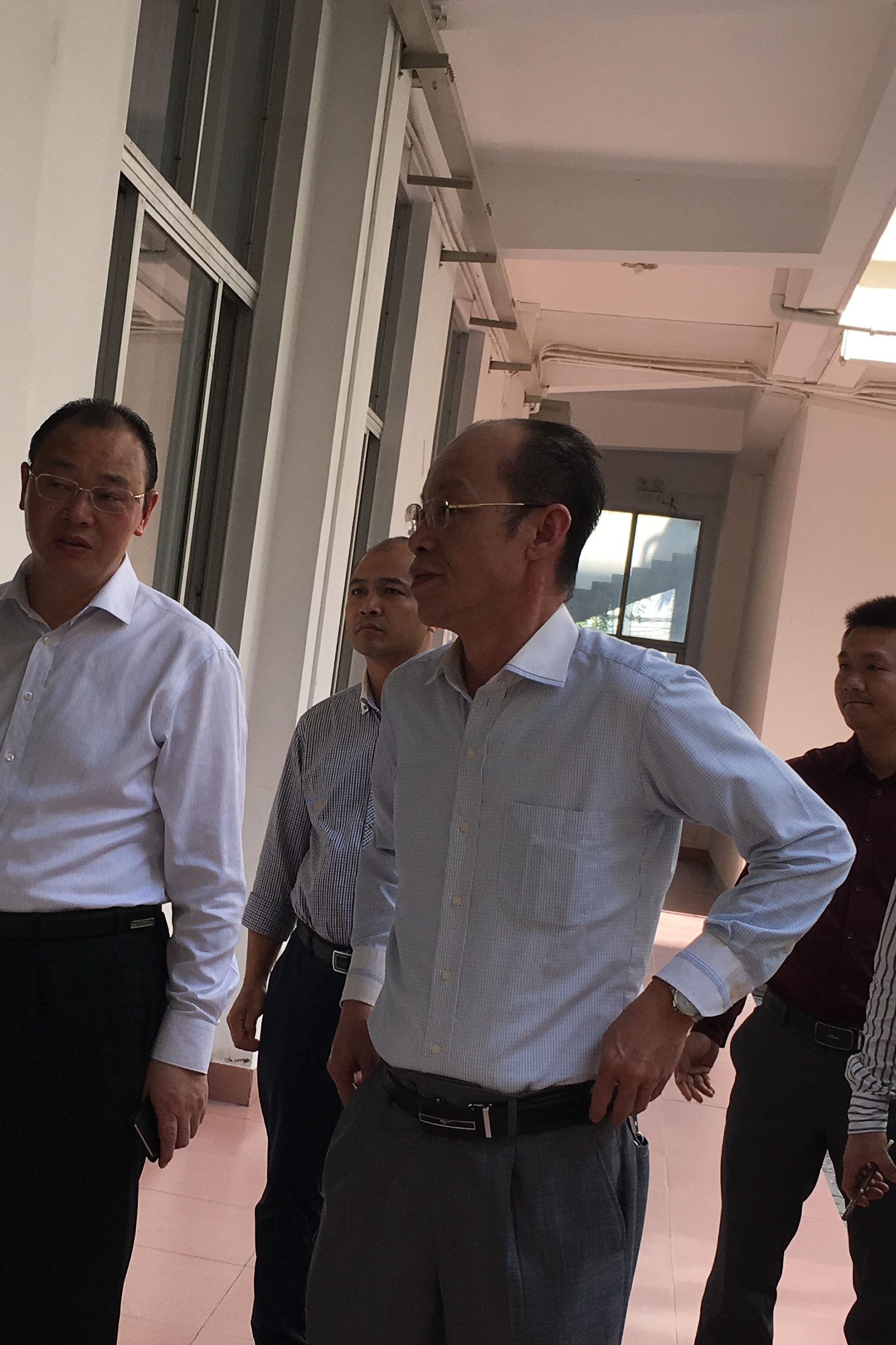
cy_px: 796
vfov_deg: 36.1
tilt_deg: -4.4
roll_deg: -7.5
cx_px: 241
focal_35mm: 55
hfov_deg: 24.4
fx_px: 2053
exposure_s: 1/396
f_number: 2.2
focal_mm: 4.15
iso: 25
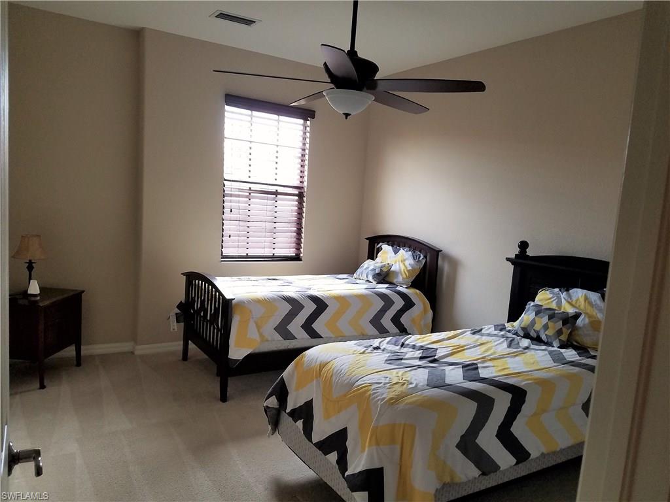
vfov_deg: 51.4
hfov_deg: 65.3
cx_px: 335
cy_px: 251
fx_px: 523
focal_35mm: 27
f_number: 1.7
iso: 100
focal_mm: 4.25
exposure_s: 1/60
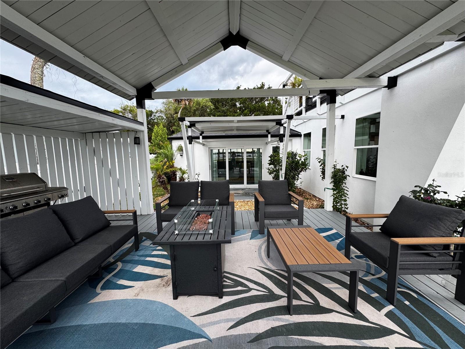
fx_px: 188
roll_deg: +1.3
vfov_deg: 85.7
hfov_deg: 102.1
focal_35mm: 14
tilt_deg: -6.8
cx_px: 232
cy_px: 174
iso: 40
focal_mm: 2.22
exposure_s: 1/121
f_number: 2.2
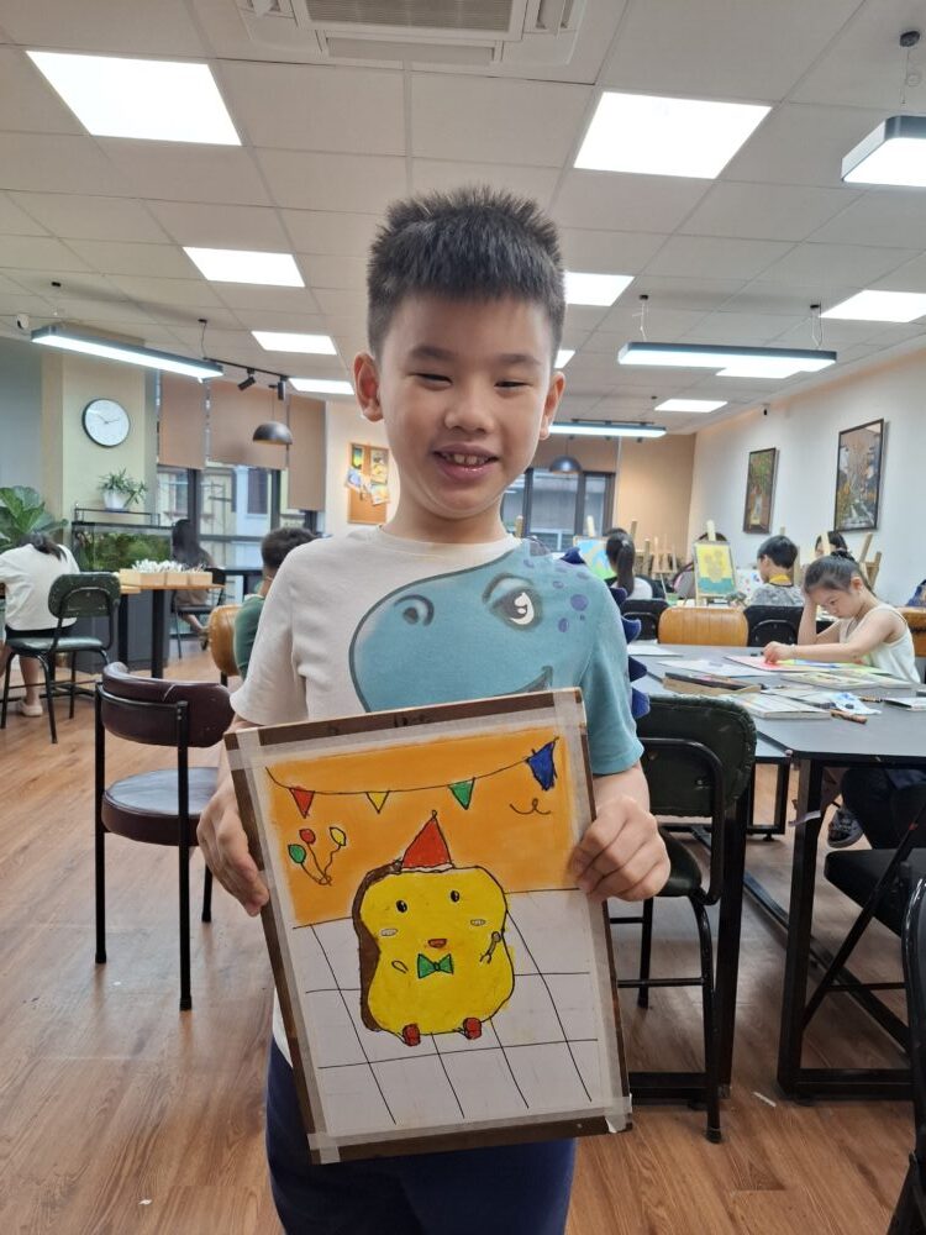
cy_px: 618
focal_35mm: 23
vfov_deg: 73.9
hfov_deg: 58.9
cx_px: 463
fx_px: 820
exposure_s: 1/100
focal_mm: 5.54
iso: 200
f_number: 1.8
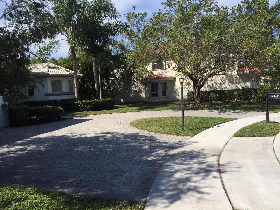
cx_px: 140
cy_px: 105
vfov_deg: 48.2
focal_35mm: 29
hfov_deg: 61.7
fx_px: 235
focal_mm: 4.15
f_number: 2.2
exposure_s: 1/2825
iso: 32
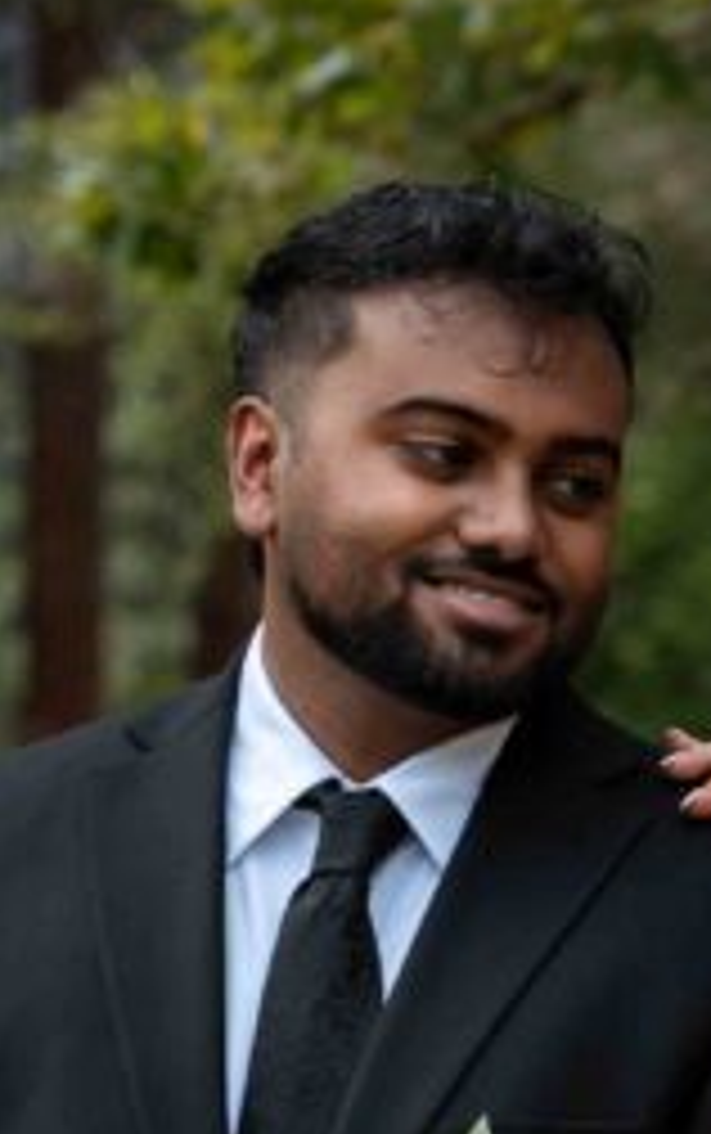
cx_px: 1575
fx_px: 9589
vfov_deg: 6.7
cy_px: 1755
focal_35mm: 310
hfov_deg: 4.2
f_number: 2.8
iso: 100
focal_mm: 50
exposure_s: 1/640
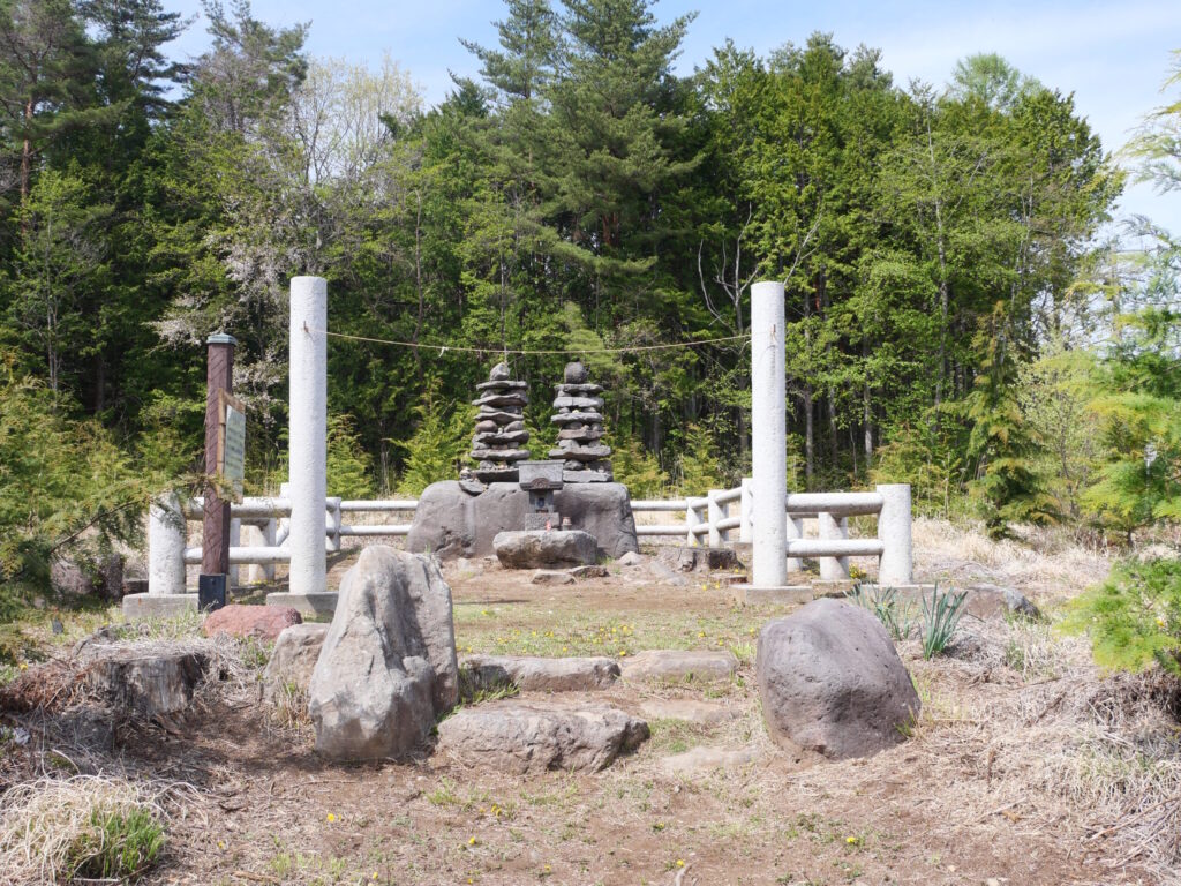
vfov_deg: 39.7
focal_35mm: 36
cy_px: 443
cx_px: 590
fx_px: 1228
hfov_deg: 51.4
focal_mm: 18
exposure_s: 1/250
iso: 200
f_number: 7.1
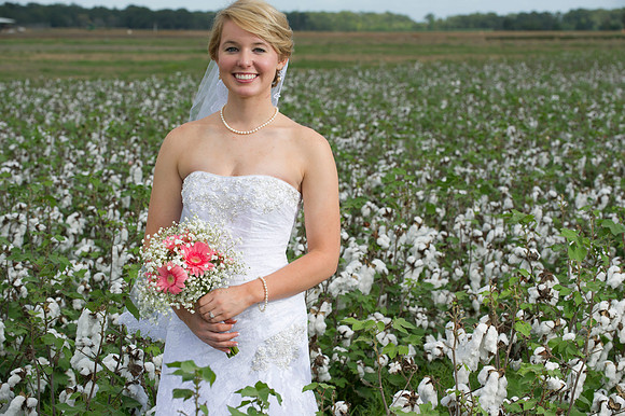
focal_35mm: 110
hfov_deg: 18.6
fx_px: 1909
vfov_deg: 12.4
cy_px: 208
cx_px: 312
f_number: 8
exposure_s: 1/250
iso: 250
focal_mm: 110
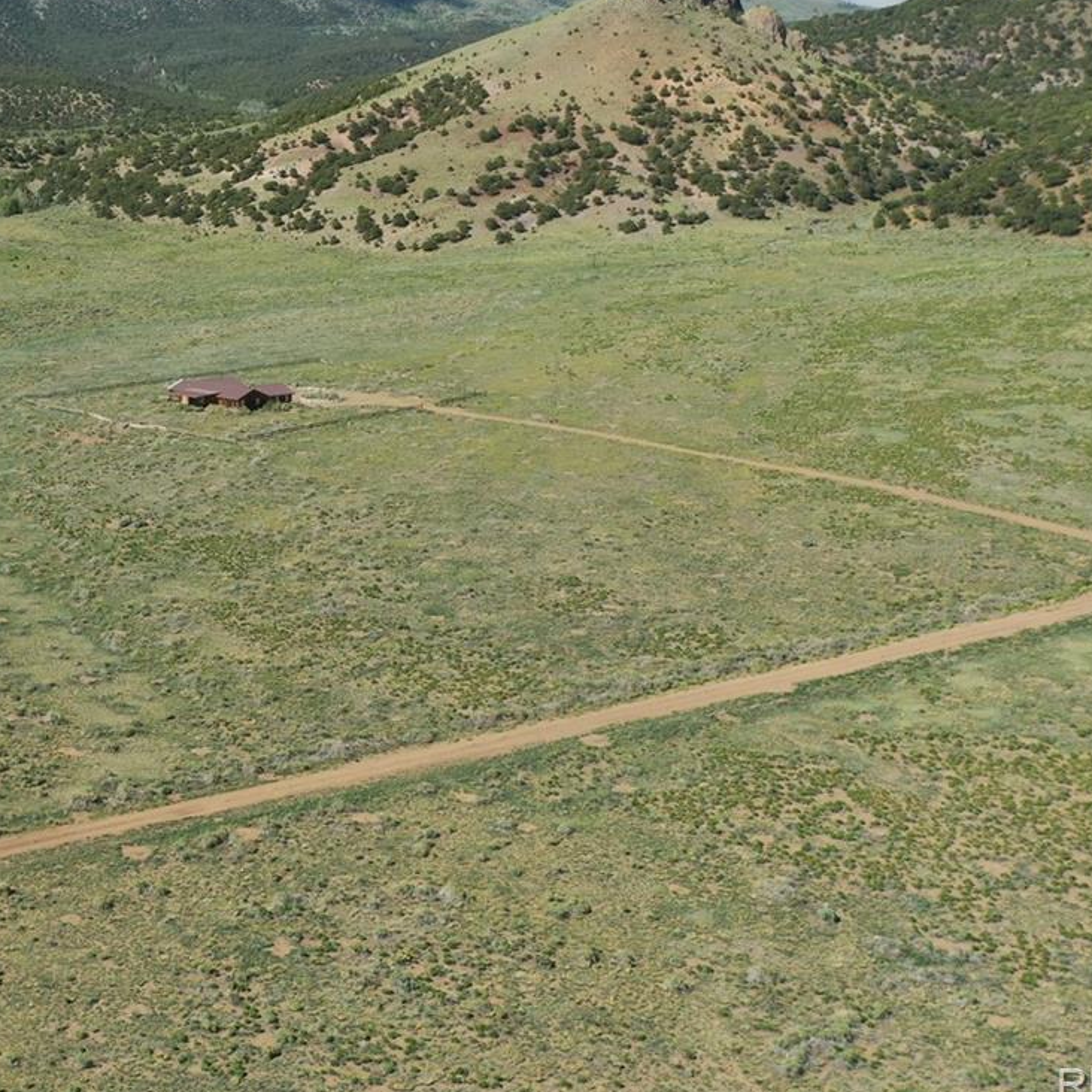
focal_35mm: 52
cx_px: 106
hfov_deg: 31.2
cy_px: 321
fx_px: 1856
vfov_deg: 32.4
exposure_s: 1/3200
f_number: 4
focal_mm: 10.26
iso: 400
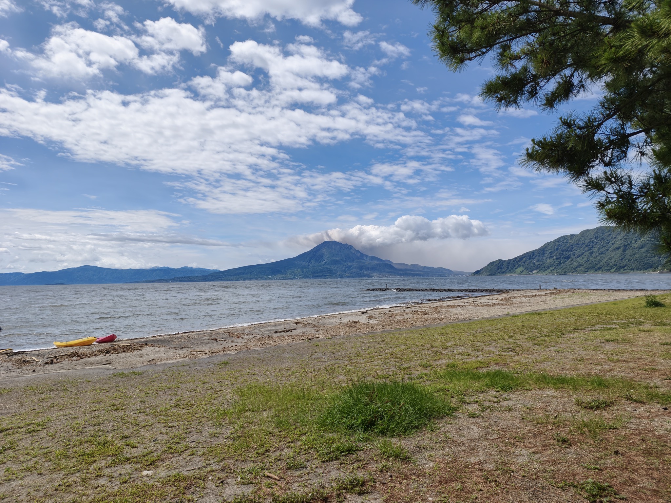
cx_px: 336
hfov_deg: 73.9
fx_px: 446
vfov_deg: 58.9
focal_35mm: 23
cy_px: 252
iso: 50
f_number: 1.67
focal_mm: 6.62
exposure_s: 1/4530
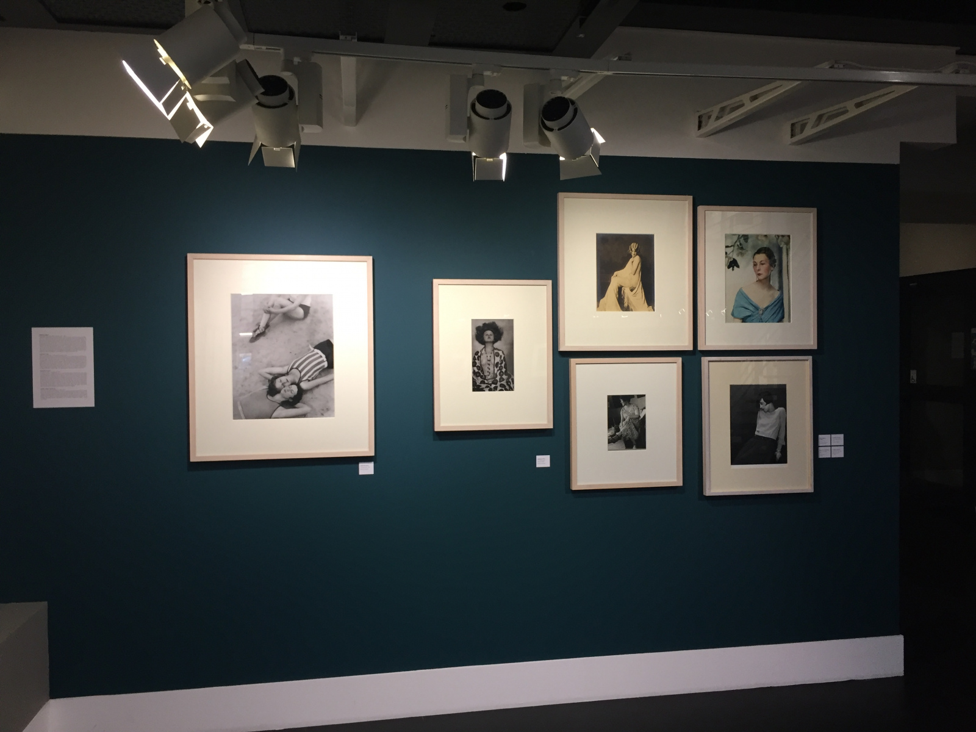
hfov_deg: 61.7
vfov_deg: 48.2
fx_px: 818
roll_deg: -0.1
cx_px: 488
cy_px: 366
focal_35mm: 29
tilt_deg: -1.6
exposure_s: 1/33
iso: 64
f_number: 2.2
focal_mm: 4.15
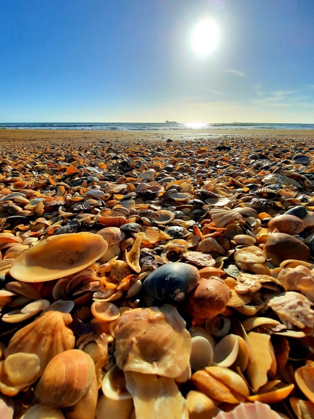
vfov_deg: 106.2
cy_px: 210
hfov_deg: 90.0
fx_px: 157
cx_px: 157
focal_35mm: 13
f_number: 2.2
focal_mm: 1.74
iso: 40
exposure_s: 1/5000
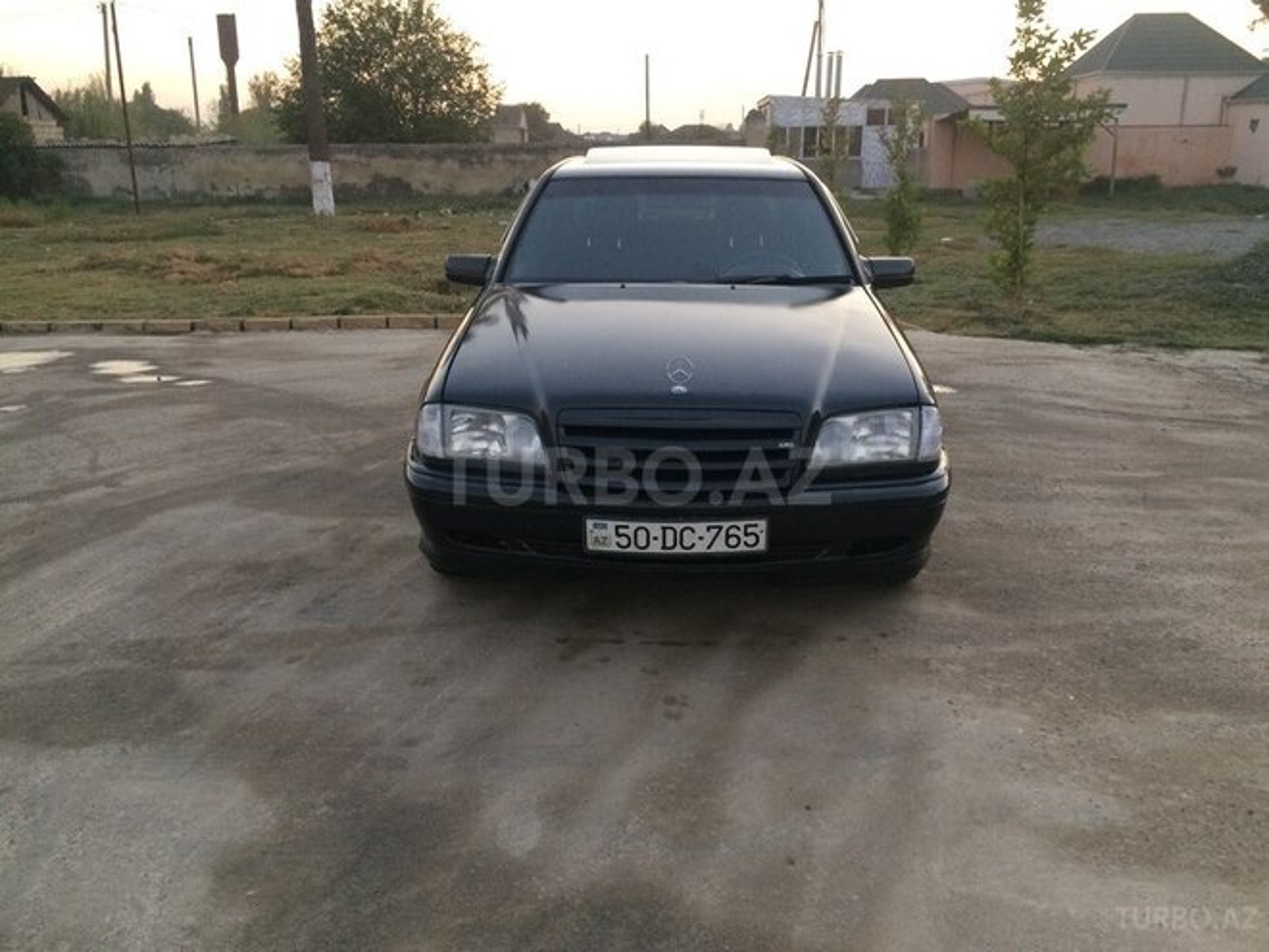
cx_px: 634
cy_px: 476
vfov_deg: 48.2
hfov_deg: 61.7
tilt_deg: -16.3
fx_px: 1063
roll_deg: +0.9
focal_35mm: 29
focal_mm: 4.15
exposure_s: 1/33
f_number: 2.2
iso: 160
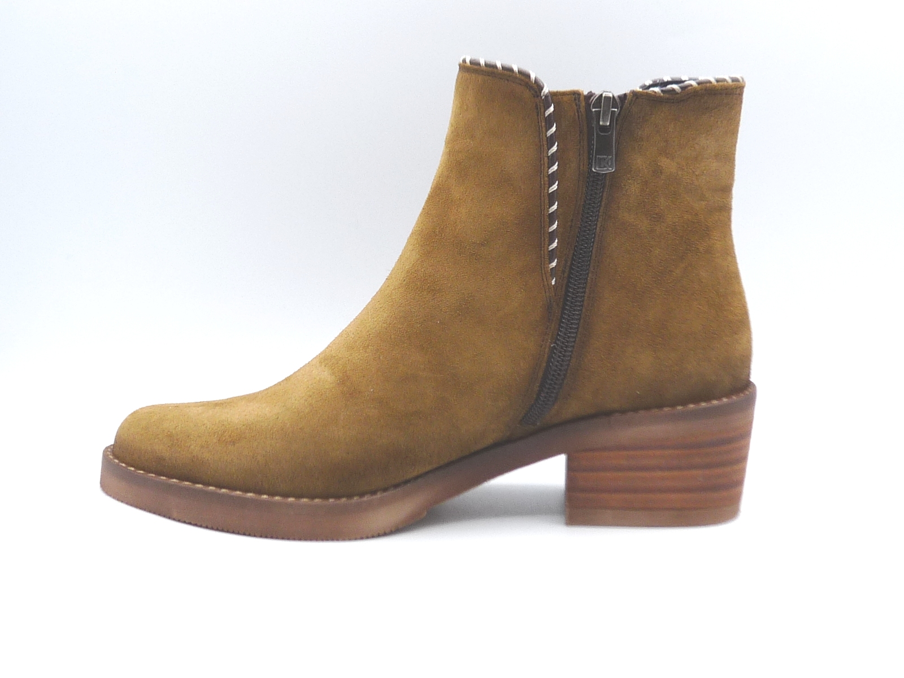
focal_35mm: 49
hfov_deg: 38.9
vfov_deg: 29.7
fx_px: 1280
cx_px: 452
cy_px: 339
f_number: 4
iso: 100
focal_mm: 4.8
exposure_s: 1/160
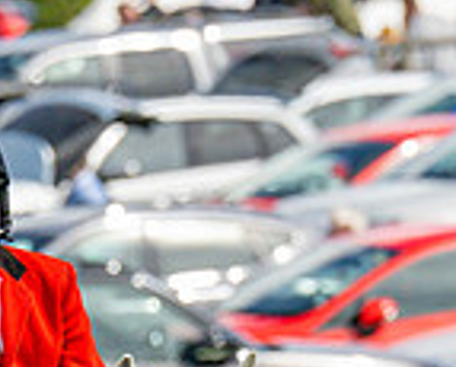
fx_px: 23206
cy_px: 546
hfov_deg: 1.1
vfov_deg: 0.9
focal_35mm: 1716
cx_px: -234
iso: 400
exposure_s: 1/3200
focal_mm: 200
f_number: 4
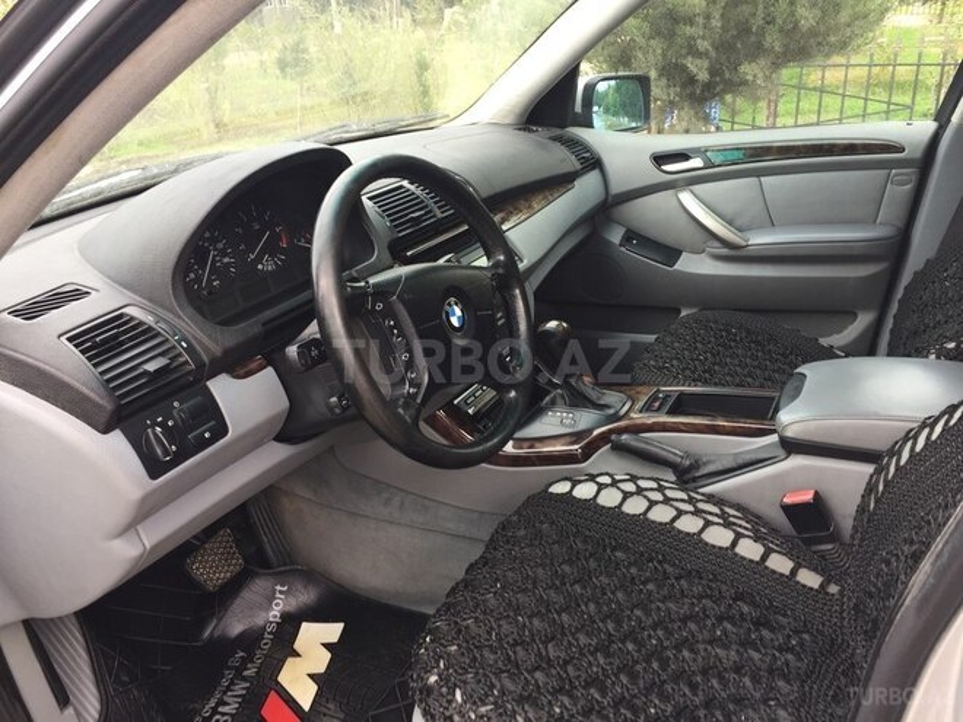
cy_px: 361
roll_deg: +4.0
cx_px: 482
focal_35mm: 29
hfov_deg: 61.7
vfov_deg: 48.2
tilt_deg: -23.3
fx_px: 807
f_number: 2.2
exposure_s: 1/100
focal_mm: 4.15
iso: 32
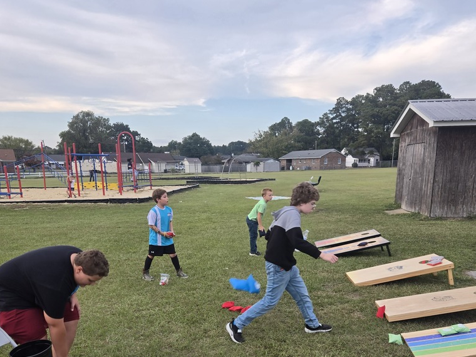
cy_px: 266
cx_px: 238
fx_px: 426
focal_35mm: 31
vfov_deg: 44.0
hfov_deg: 58.4
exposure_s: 1/180
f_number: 1.8
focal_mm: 5.4
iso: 32
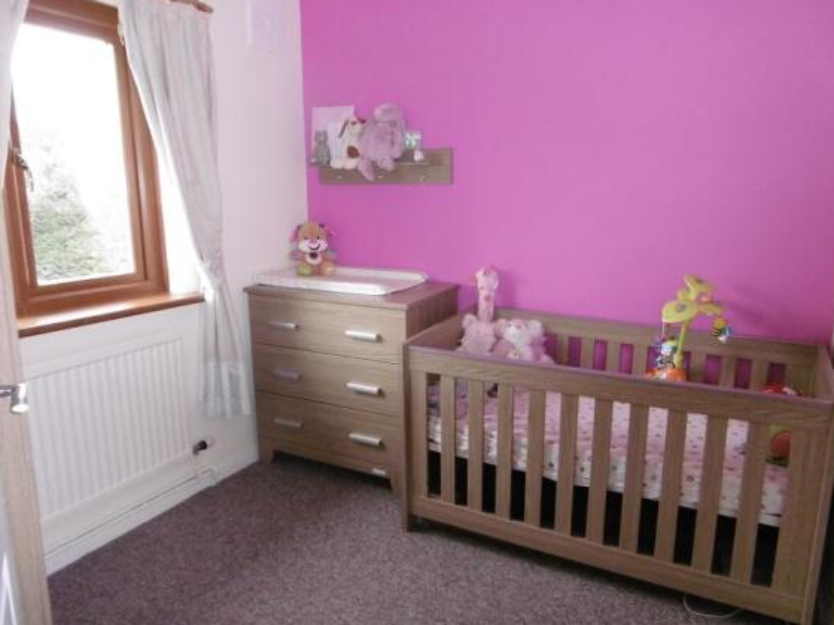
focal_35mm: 25
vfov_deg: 54.9
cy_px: 313
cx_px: 428
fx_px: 602
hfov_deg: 69.4
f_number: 3.1
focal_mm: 4.3
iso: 320
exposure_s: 1/60
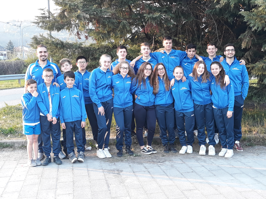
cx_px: 133
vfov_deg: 51.4
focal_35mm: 27
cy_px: 100
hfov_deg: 65.3
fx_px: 207
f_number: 1.7
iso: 64
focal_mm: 3.71
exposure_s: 1/100
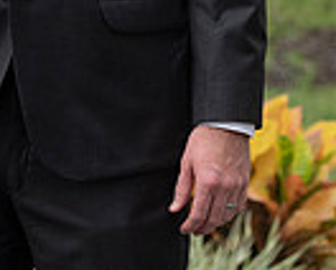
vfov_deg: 3.0
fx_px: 5129
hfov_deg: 3.7
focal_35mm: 515
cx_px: 293
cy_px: -180
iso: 250
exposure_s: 1/200
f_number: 6.3
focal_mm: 125
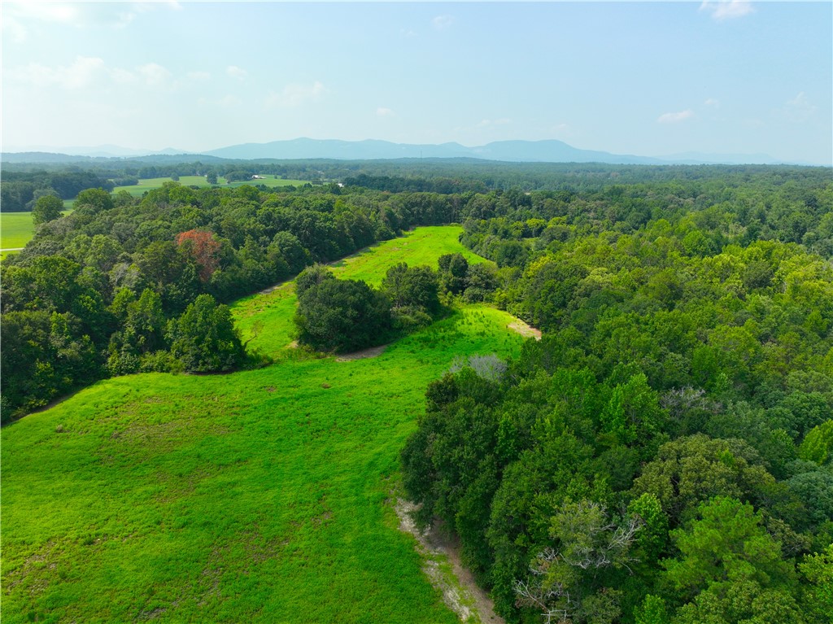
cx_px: 416
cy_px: 312
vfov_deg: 56.8
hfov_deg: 71.6
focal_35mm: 24
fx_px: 577
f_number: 2.8
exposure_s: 1/160
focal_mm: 12.29
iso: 100
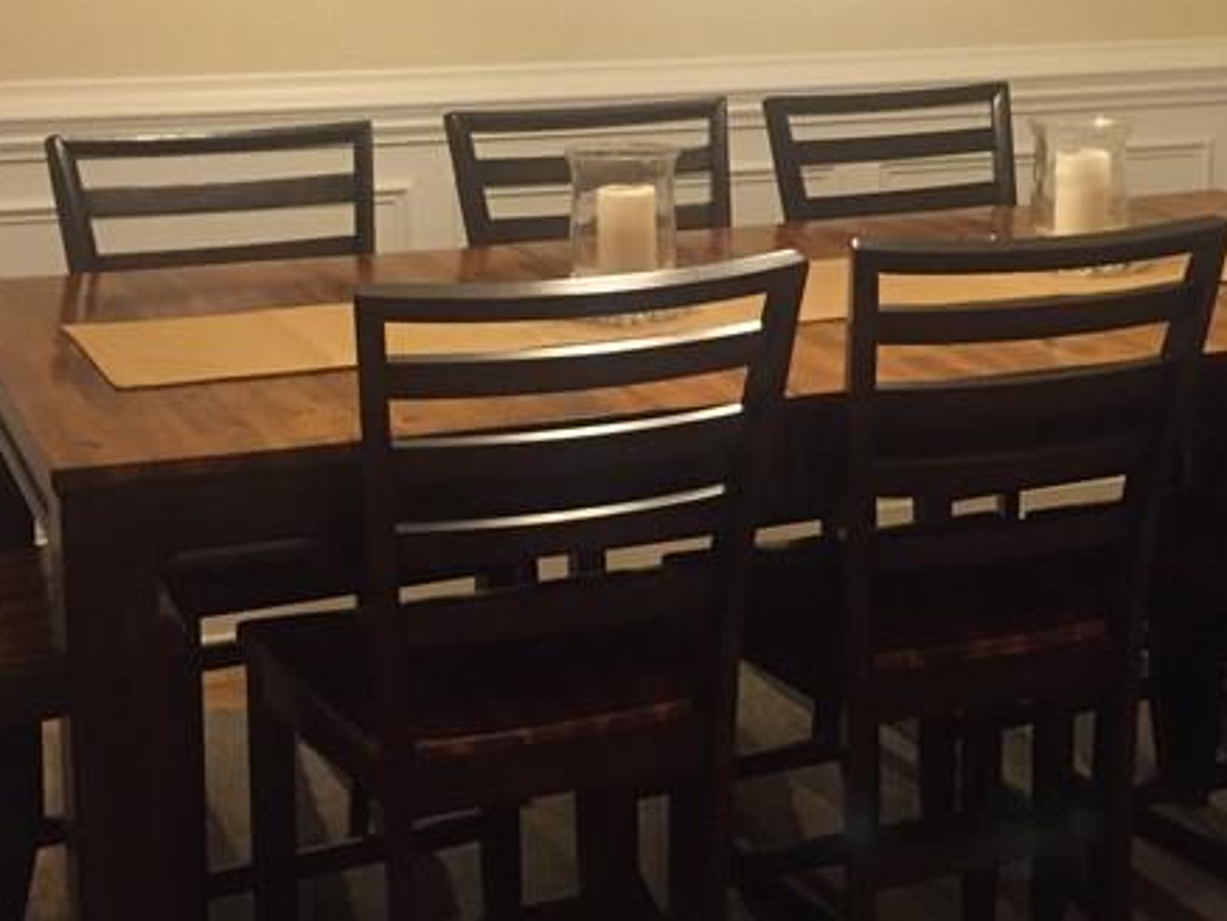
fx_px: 2411
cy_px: 250
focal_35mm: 68
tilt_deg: -10.4
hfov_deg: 28.2
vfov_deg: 21.5
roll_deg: +0.1
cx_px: 879
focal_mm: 4.15
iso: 200
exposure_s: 1/30
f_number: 2.2
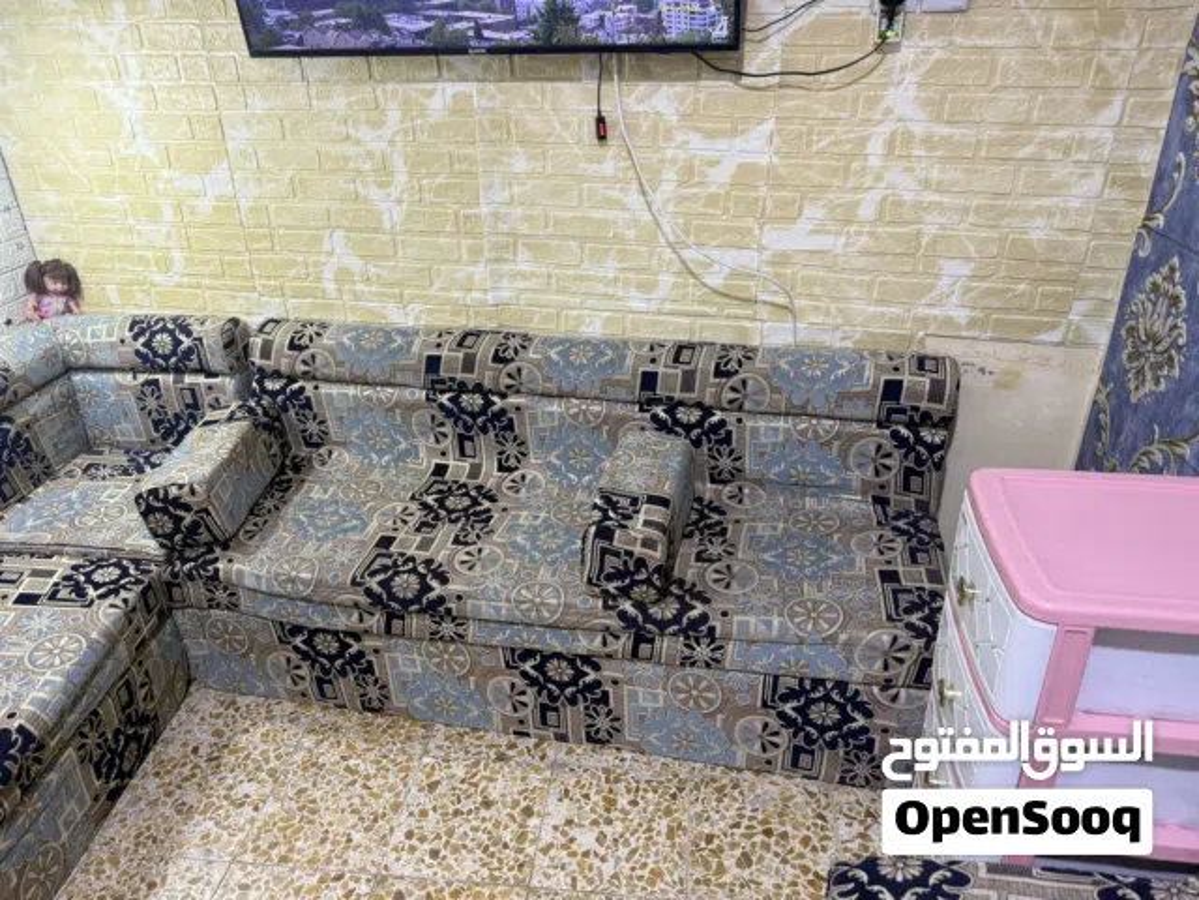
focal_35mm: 24
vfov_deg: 56.8
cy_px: 450
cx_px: 600
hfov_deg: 71.6
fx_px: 831
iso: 160
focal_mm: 6.76
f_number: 1.78
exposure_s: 1/50
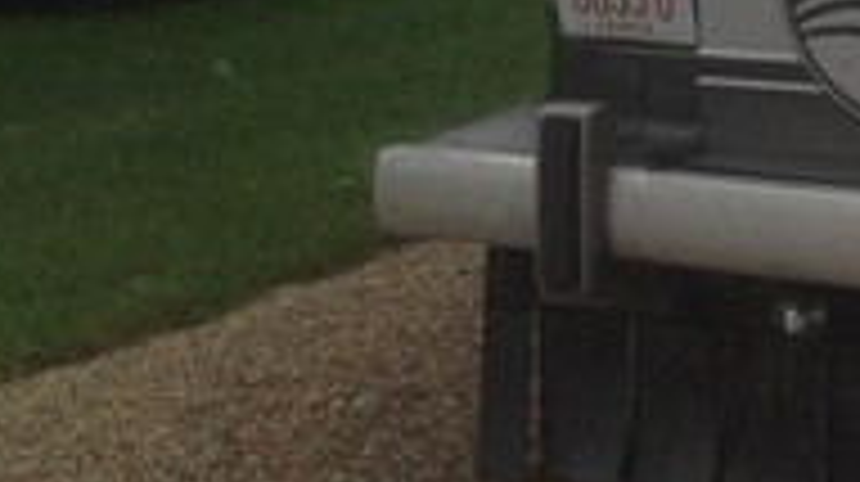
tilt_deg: -5.6
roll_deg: +1.1
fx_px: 2916
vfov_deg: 9.0
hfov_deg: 15.1
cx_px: 1409
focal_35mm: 128
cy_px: -410
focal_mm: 4.28
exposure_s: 1/213
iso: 50
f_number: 2.4
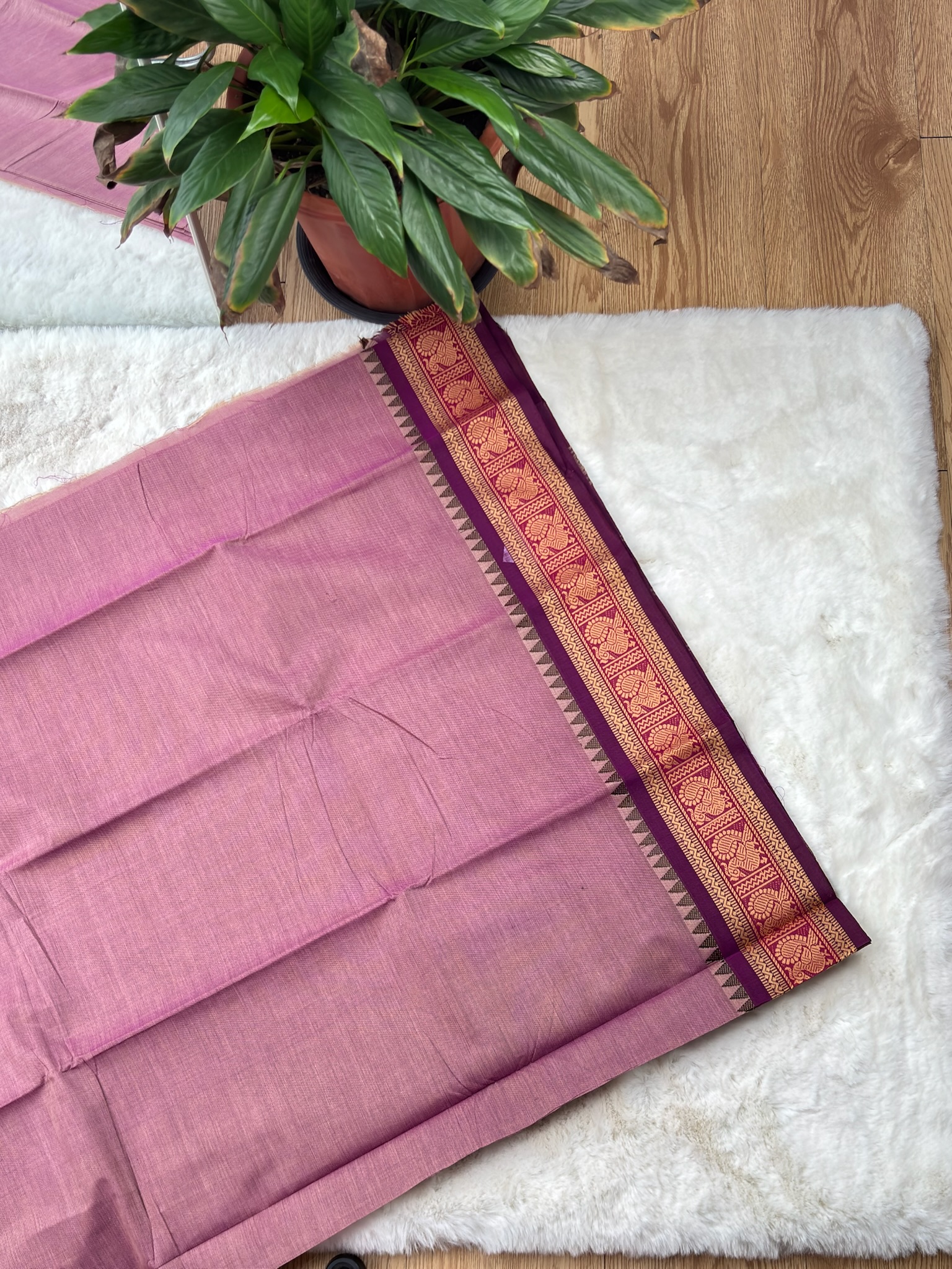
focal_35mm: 42
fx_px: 1540
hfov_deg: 34.3
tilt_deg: -69.7
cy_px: 634
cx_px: 476
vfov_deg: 44.8
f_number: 1.6
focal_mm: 5.96
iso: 50
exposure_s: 1/50
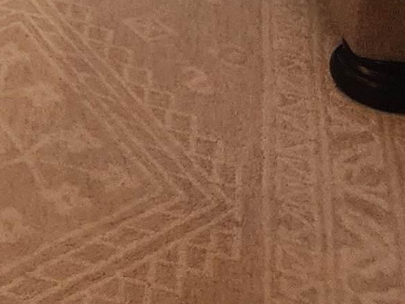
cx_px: -406
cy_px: -462
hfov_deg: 13.7
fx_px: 1427
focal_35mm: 122
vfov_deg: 10.3
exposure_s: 1/120
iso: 320
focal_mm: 6.4
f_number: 1.8
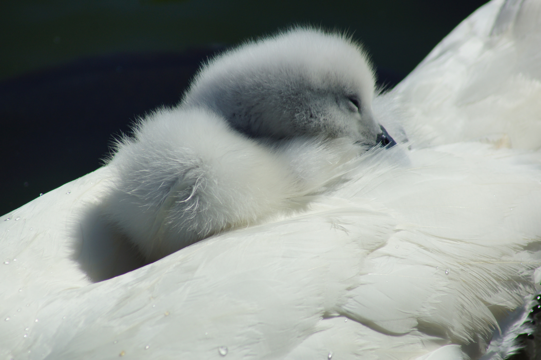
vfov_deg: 3.1
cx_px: 270
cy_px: 180
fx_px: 6761
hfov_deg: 4.6
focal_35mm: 450
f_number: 8
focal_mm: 300
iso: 100
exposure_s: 1/640
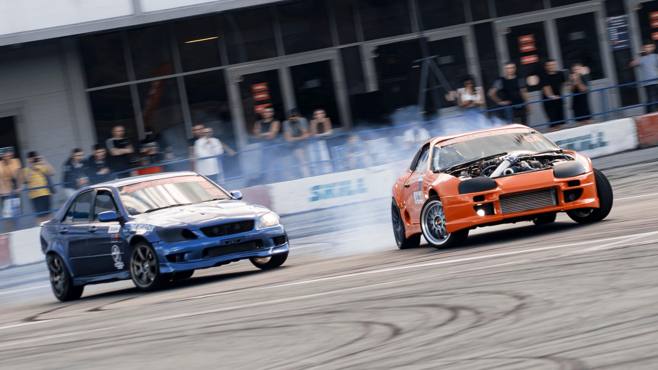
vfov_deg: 4.4
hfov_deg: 7.8
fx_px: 4812
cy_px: 170
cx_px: 347
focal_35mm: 276
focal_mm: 135
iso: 200
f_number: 9
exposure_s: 1/125
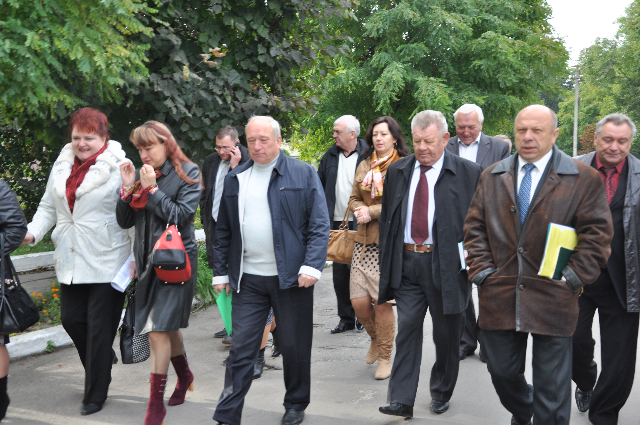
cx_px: 320
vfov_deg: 29.8
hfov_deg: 43.7
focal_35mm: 45
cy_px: 212
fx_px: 799
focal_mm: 30
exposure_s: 1/125
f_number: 5.6
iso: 200
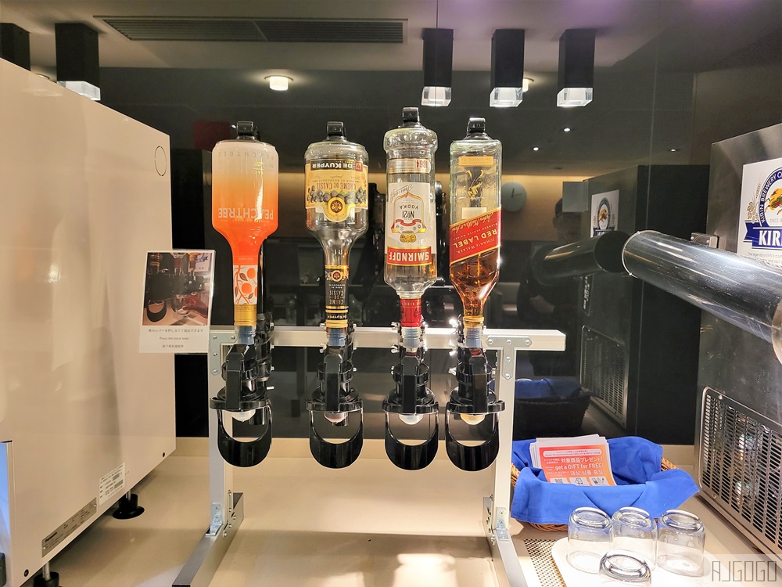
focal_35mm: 26
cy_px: 294
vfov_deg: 53.1
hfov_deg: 67.3
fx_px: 587
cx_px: 391
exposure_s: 1/40
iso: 320
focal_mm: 5.4
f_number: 1.8
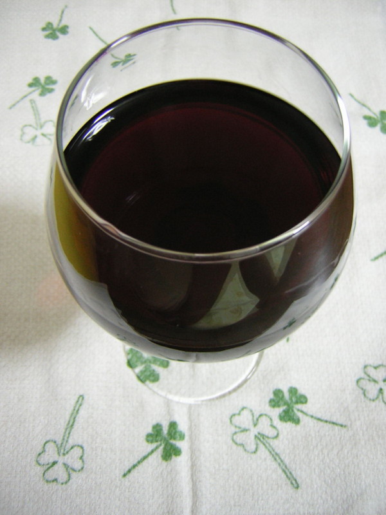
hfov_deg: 39.7
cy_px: 258
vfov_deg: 51.4
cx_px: 193
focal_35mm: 36
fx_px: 535
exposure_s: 1/5.6
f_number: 2.6
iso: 76
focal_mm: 4.7
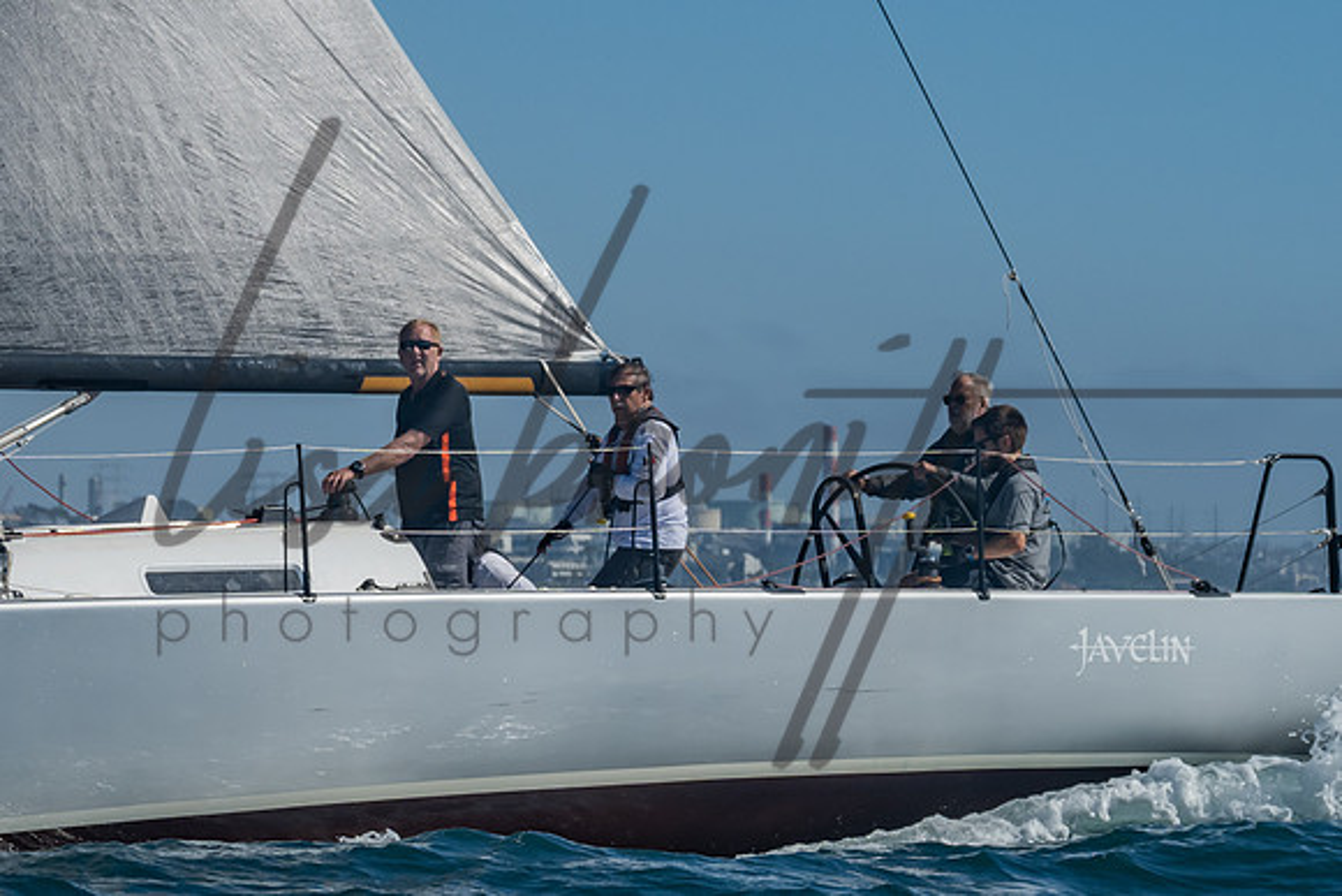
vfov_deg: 5.9
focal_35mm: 235
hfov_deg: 8.7
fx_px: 8746
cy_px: 688
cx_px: 166
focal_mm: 88
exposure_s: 1/1000
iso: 160
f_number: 6.3
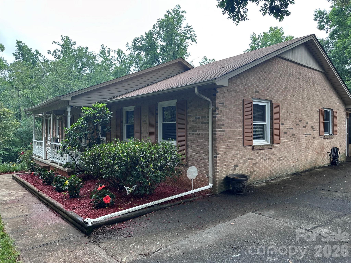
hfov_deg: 71.6
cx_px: 176
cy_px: 132
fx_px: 243
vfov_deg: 56.8
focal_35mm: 24
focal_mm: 6.86
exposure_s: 1/251
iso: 80
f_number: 1.78
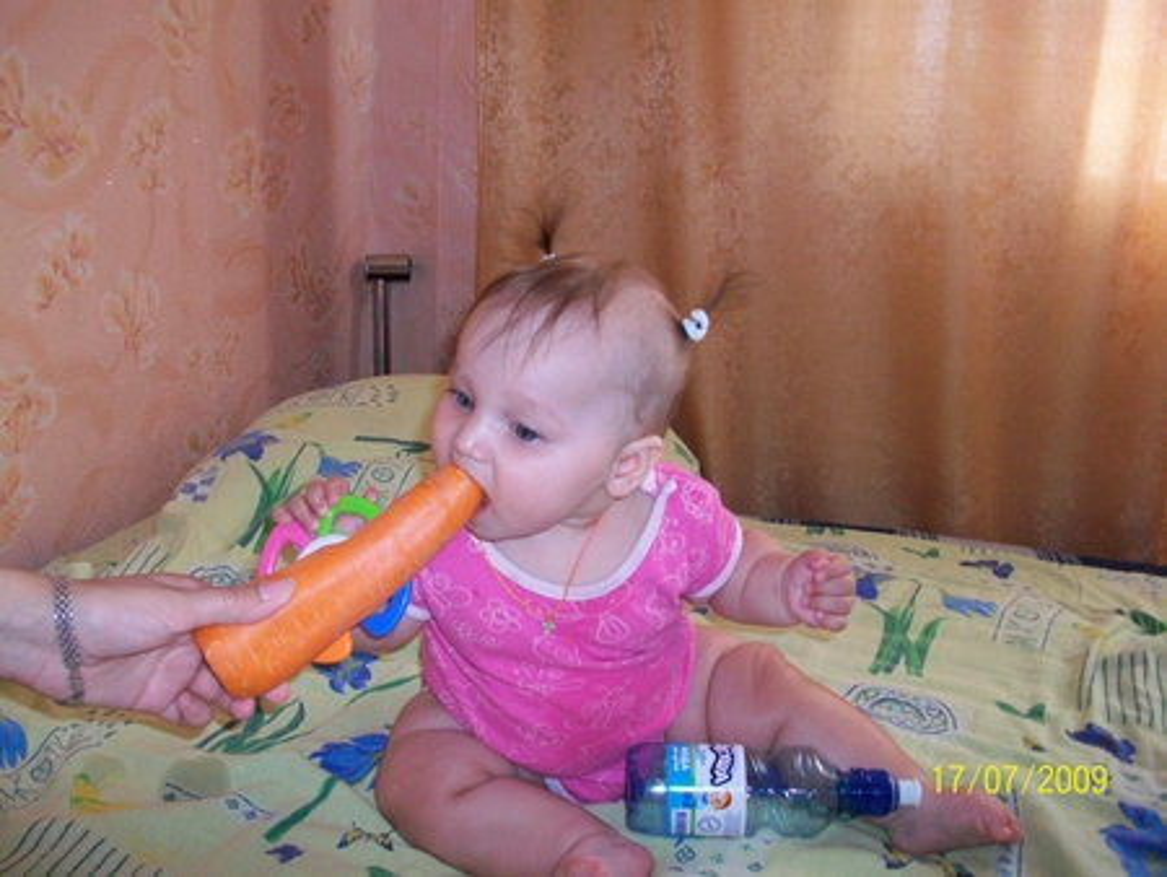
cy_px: 438
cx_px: 584
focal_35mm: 32
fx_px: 1079
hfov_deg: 56.8
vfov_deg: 44.2
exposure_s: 1/125
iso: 200
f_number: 2.8
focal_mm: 5.7
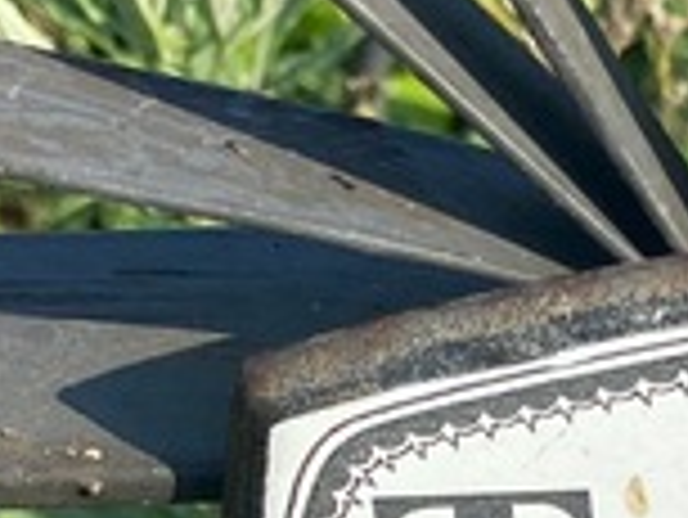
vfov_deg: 10.4
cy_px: 883
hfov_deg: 13.5
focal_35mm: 136
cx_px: 1093
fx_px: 2705
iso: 32
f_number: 1.8
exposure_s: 1/2066
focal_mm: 4.25
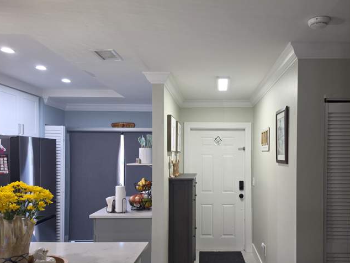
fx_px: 293
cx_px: 214
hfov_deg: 61.0
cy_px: 152
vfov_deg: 48.1
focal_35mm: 29
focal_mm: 6.5
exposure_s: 1/120
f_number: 1.4
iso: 200
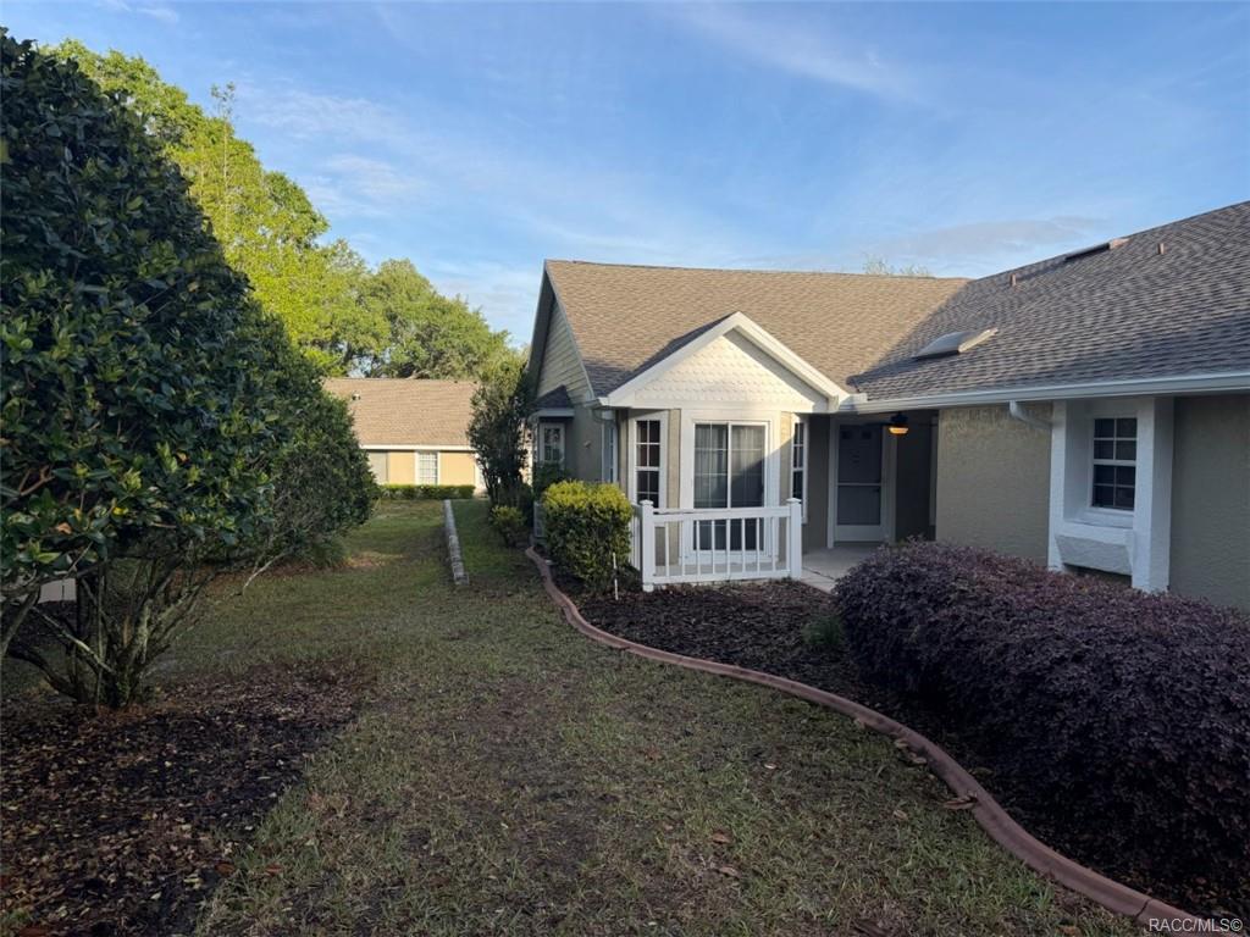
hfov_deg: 71.6
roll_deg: +0.3
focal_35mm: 24
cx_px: 625
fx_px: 867
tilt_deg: -3.3
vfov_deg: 56.8
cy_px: 468
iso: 80
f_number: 1.78
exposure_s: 1/2445
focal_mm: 6.76
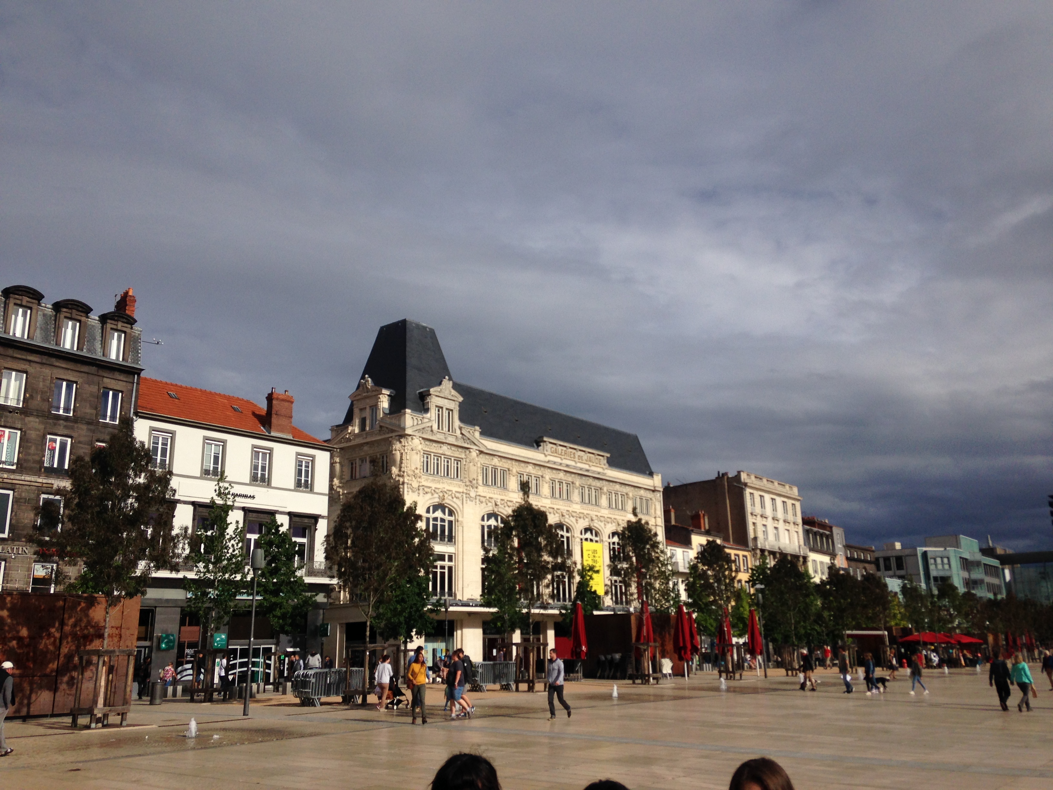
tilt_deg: +12.6
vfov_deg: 42.9
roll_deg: +2.5
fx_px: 1004
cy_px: 395
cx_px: 526
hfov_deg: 55.4
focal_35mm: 33
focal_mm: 4.12
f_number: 2.4
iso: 50
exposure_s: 1/5435
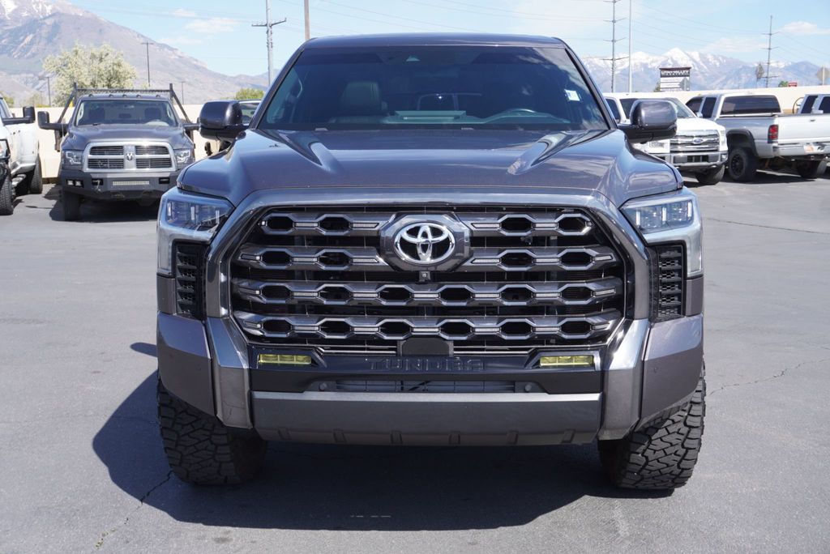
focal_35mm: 39
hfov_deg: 49.5
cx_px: 415
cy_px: 277
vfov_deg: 34.3
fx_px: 900
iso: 100
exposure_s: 1/160
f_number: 7.1
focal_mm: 26
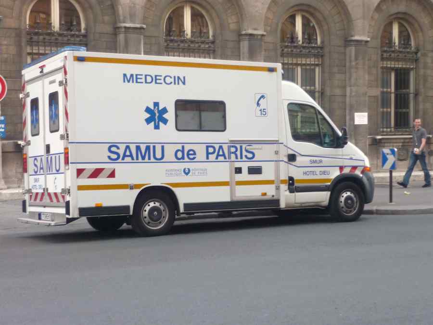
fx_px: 726
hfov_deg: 33.2
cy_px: 162
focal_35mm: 58
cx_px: 216
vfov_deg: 25.2
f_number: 3.5
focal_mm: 9.6
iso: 200
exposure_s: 1/100
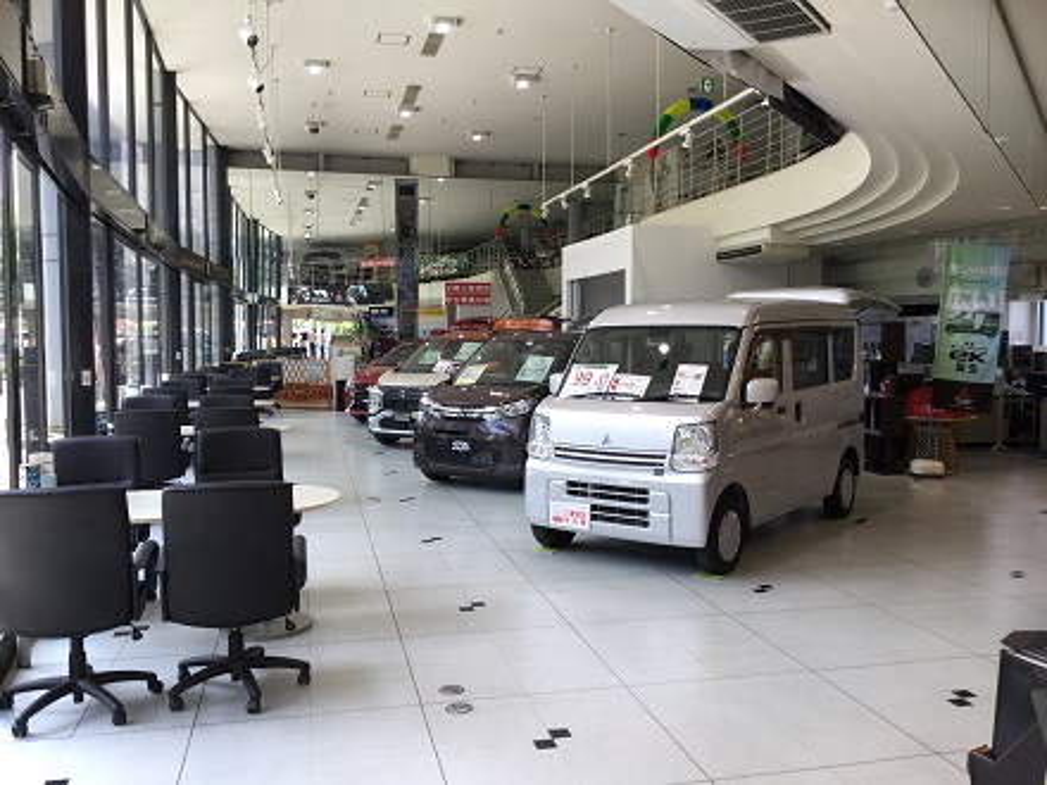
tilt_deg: -3.5
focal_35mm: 31
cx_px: 524
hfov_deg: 58.4
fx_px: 938
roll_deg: -0.2
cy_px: 392
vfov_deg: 45.4
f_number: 2.4
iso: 32
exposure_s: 1/120
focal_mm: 3.3
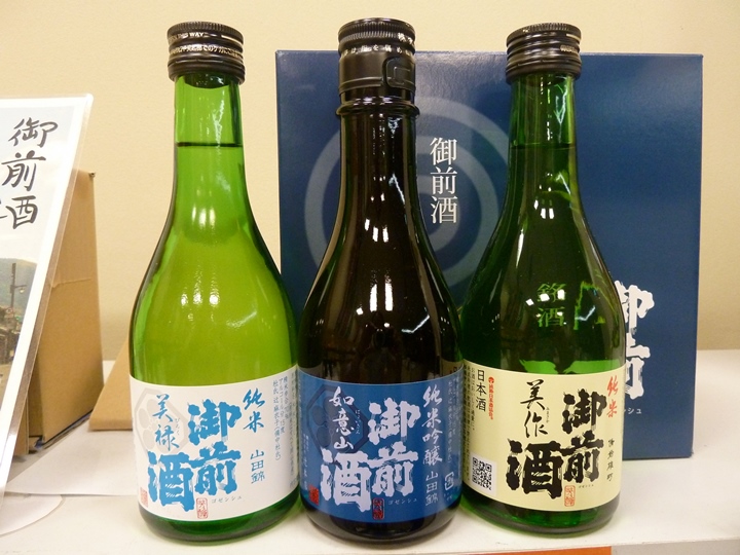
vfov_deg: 54.9
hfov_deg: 69.4
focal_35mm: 25
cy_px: 278
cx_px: 370
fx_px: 534
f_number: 3.3
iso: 400
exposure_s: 1/30
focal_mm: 4.1
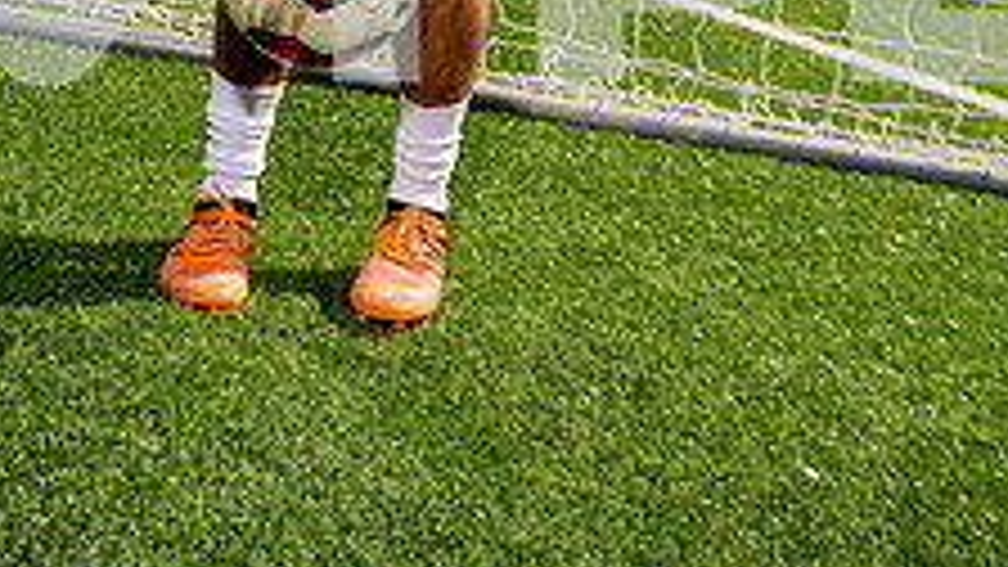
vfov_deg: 14.1
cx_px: 495
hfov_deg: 27.2
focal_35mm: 78
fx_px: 2085
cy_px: -369
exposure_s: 1/1000
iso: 100
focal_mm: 37
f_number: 4
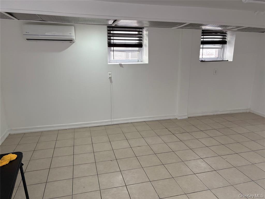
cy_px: 100
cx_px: 132
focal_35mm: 26
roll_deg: +0.5
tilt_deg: -11.8
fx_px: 199
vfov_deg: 53.1
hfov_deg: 67.3
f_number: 1.6
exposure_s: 1/120
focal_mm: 5.96
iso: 250
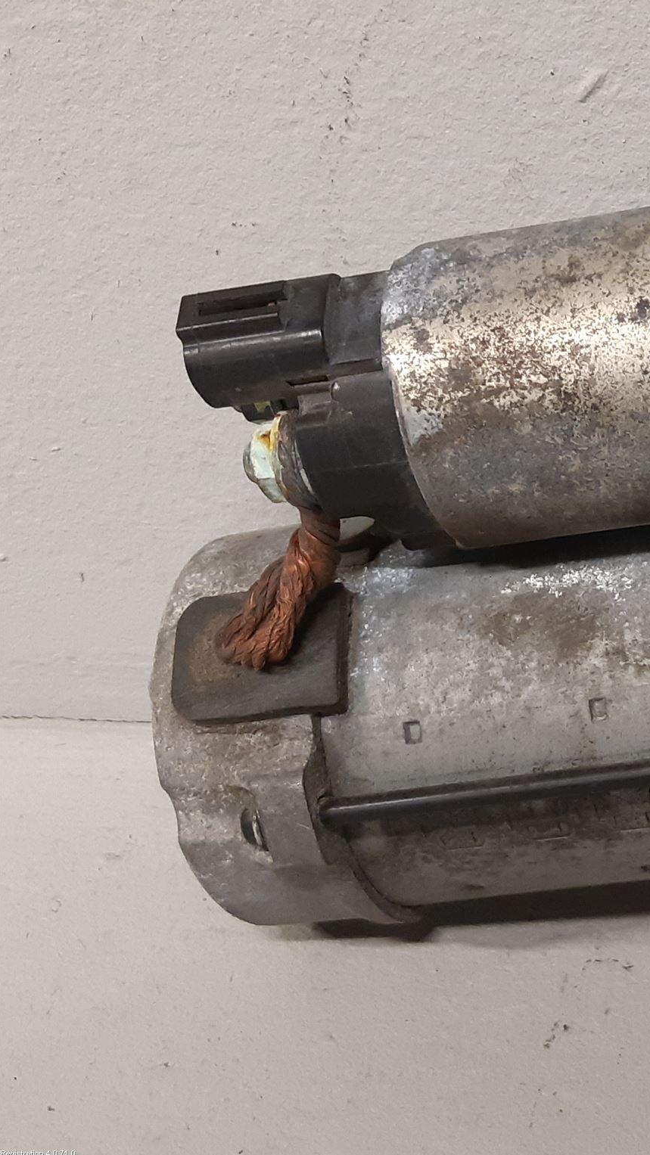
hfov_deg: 27.5
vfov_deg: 52.8
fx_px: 1164
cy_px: 579
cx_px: 773
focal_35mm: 38
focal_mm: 3.93
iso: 250
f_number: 1.7
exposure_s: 1/50
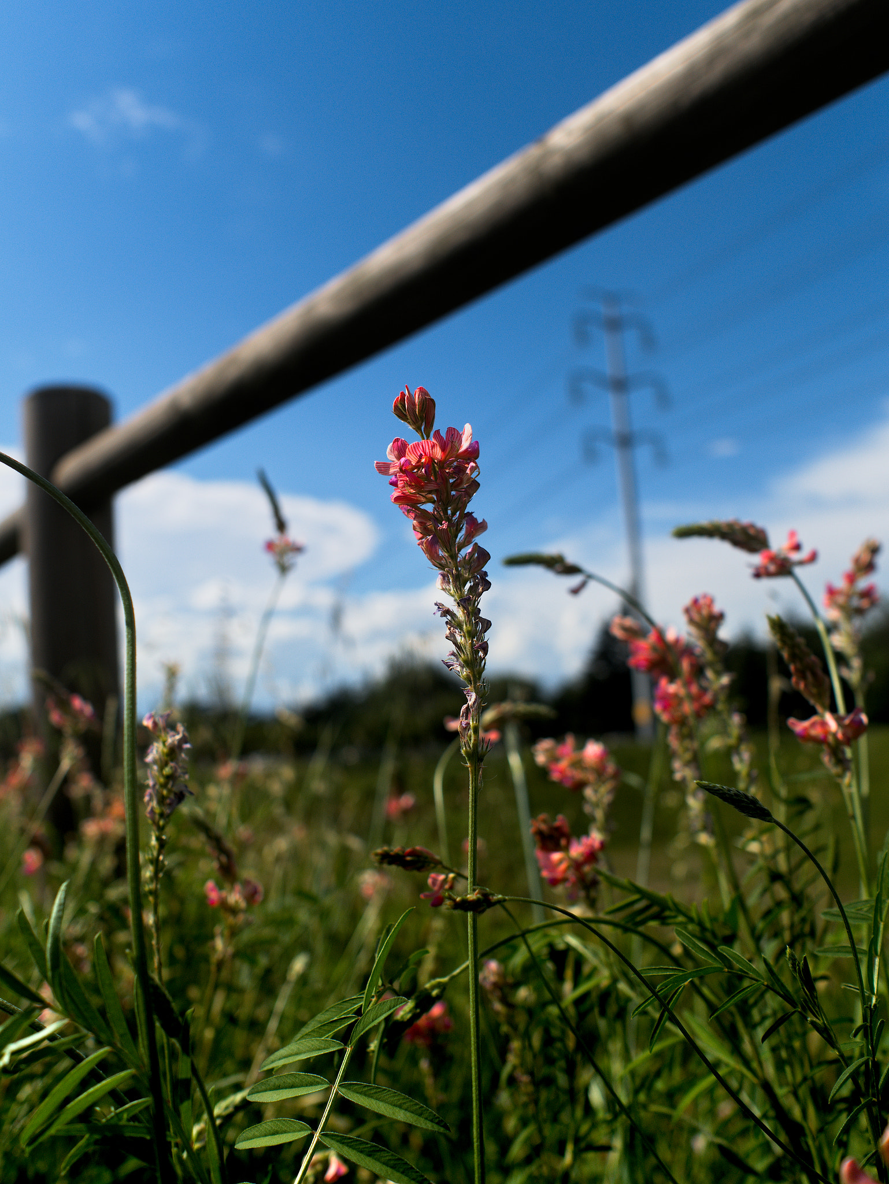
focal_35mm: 34
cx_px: 444
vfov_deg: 53.9
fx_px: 1163
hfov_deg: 41.8
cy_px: 592
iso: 100
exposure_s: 1/2000
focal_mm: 17
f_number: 3.2
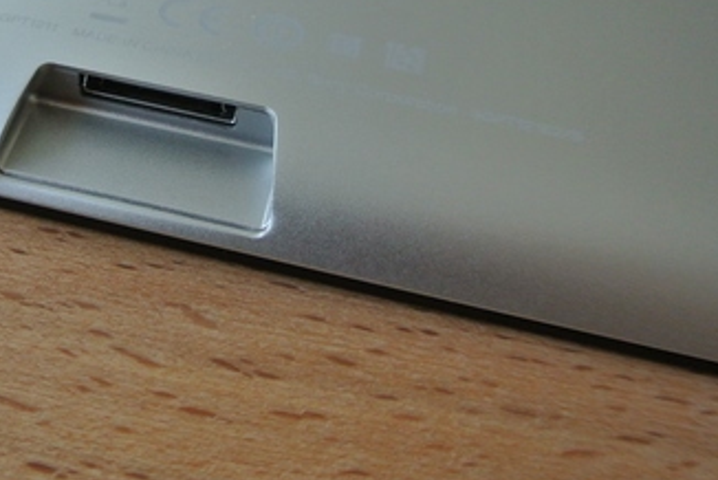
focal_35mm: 53
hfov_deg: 36.1
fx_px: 1058
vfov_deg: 25.4
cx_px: 132
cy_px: 161
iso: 560
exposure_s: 1/125
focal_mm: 10
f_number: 3.5
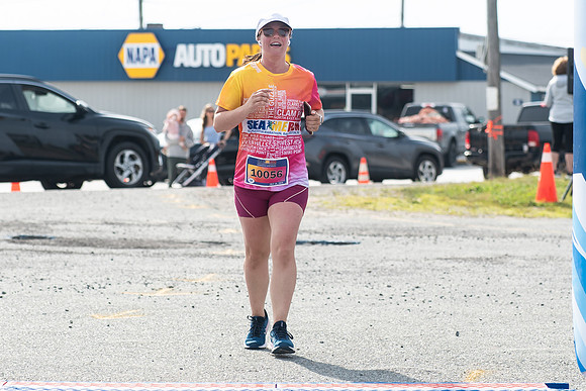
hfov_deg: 12.4
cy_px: 85
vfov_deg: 8.3
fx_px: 2696
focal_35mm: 166
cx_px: 293
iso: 250
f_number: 4.5
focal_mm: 86
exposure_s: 1/1600
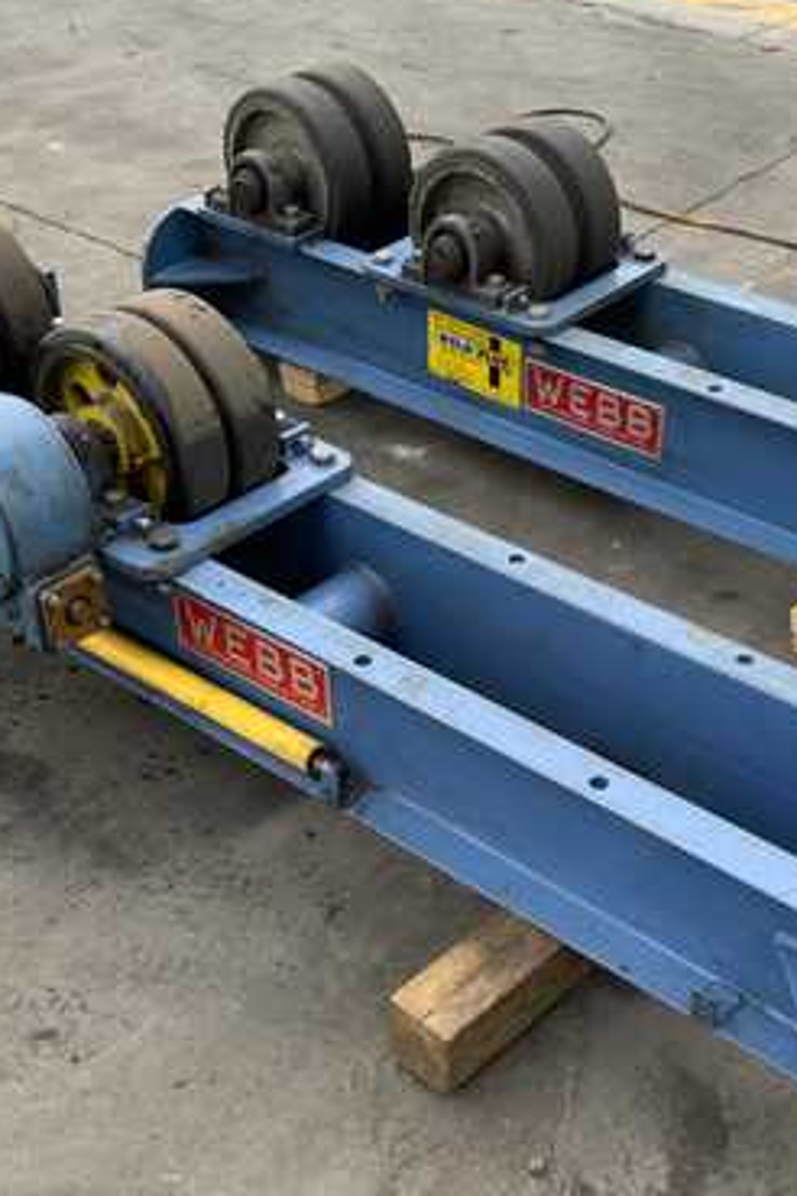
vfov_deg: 40.3
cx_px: 467
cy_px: 681
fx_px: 1627
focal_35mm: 49
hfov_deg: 27.5
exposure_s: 1/204
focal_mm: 3
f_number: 1.8
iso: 16
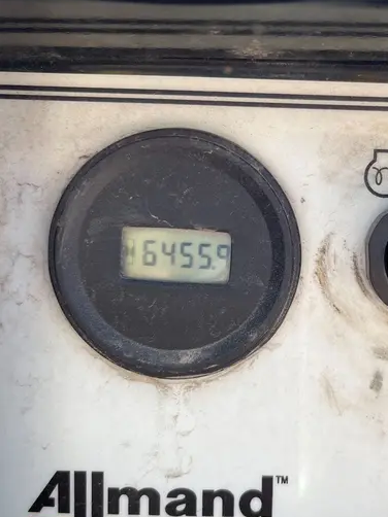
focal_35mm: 38
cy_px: 247
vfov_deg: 49.0
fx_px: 568
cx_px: 283
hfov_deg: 36.9
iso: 50
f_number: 1.6
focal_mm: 5.1
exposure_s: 1/705
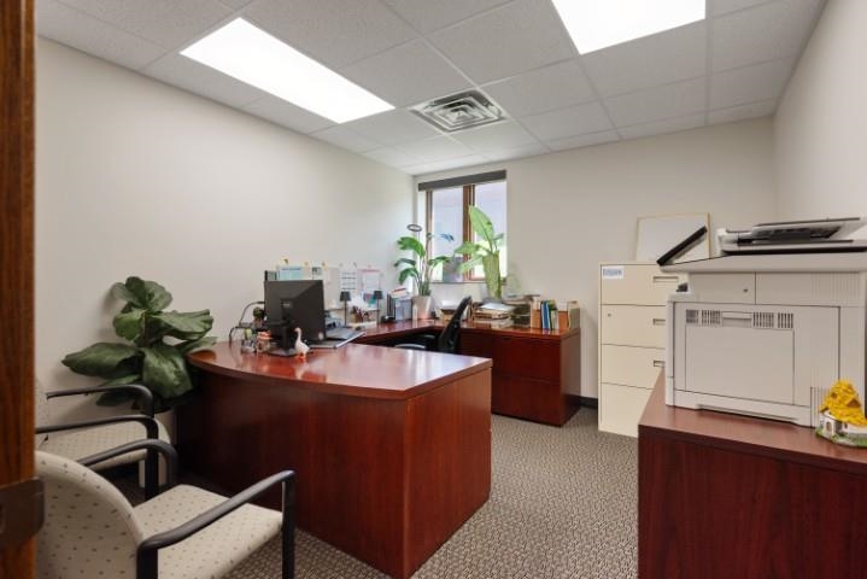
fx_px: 398
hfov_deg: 95.0
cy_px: 290
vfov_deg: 72.1
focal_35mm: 16
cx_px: 434
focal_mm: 16.5
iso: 400
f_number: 6.3
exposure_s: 1/60
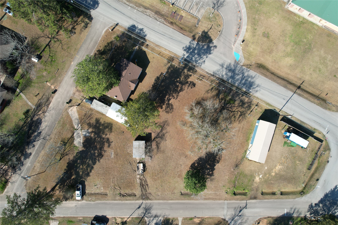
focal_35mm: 22
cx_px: 169
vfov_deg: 57.2
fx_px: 207
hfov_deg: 78.6
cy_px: 112
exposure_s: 1/1000
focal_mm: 8.38
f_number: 2.8
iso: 100
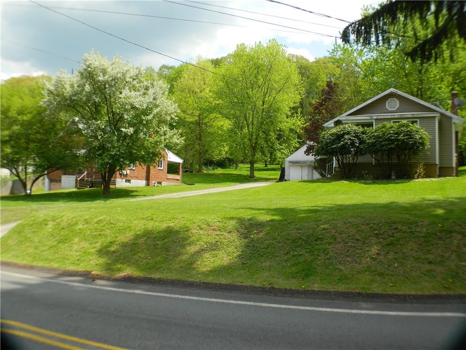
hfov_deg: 45.8
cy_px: 175
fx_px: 552
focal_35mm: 41
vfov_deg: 35.1
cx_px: 233
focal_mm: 7.3
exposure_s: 1/400
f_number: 3.5
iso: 80
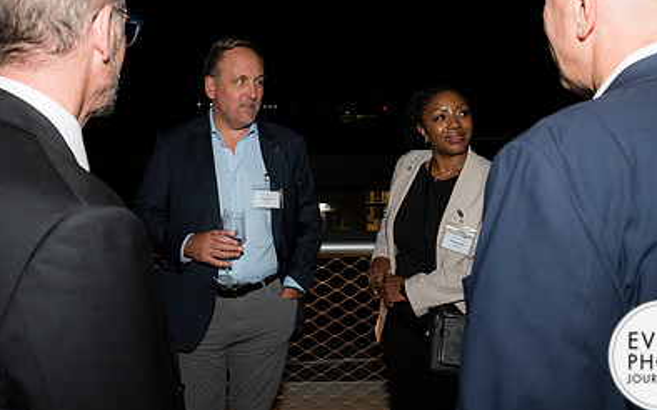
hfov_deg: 53.9
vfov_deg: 35.0
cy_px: 144
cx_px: 293
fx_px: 644
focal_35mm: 36
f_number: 5.6
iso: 1250
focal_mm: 24
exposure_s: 1/125
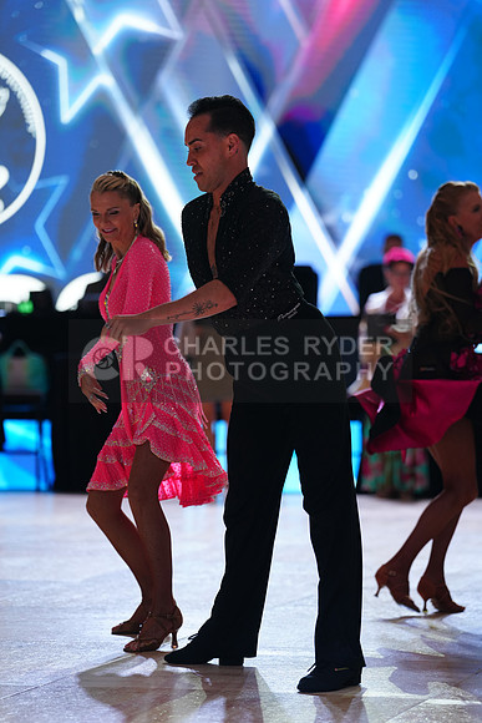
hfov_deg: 10.6
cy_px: 362
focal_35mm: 130
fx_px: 2609
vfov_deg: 15.8
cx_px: 241
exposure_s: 1/400
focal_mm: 130
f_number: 2.8
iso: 640
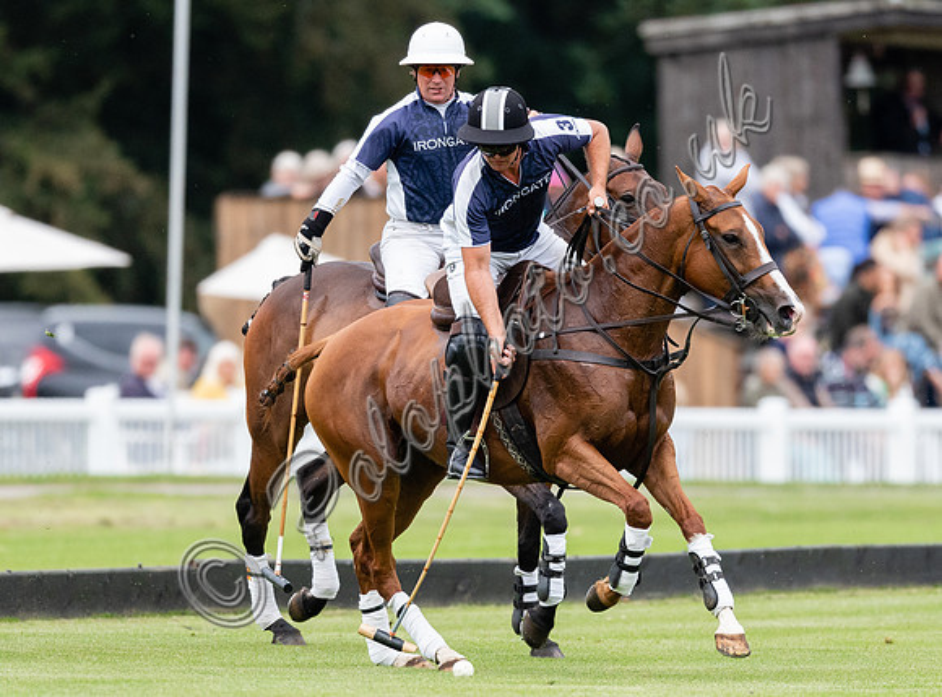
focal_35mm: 871
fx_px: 23578
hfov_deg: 2.3
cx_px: 414
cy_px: 353
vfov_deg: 1.7
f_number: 4
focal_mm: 500
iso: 1250
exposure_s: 1/2500
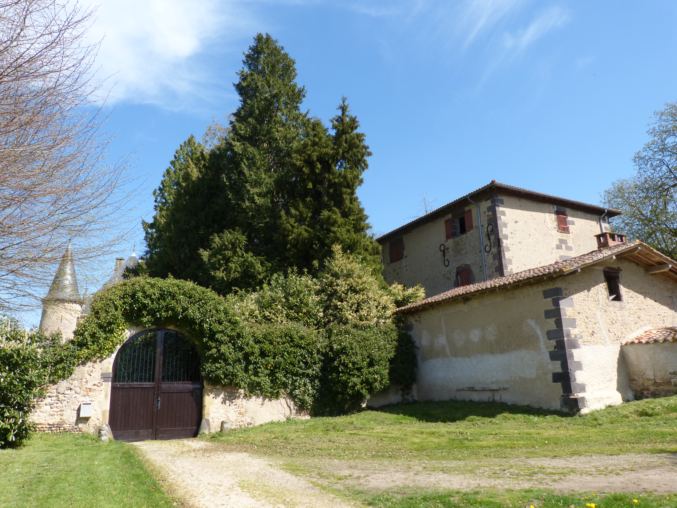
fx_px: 489
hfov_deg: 69.4
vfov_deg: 54.9
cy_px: 254
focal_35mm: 25
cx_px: 338
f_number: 4
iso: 100
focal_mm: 4.5
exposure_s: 1/500
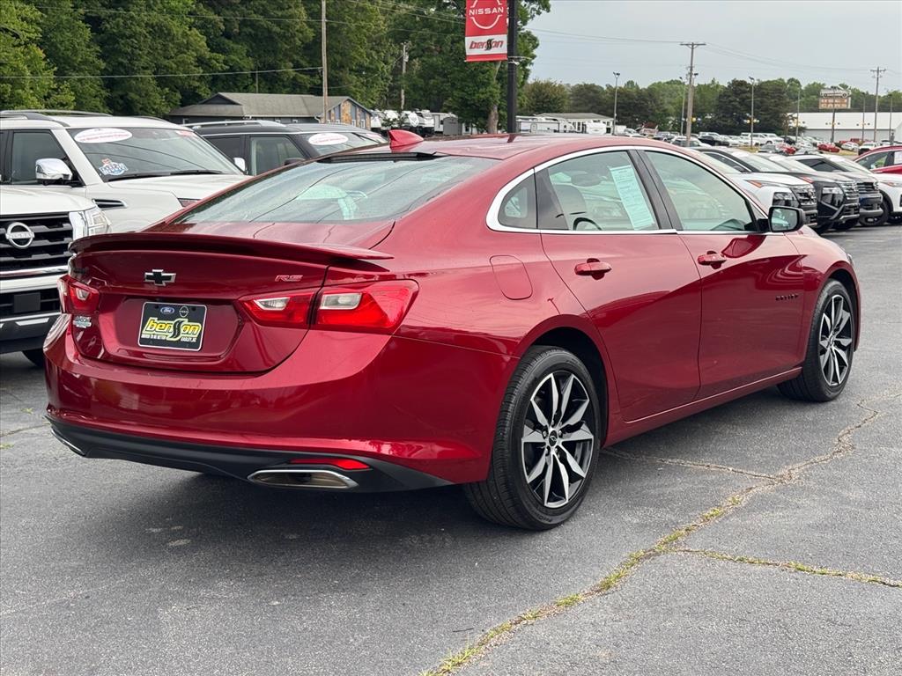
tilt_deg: -6.5
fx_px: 1251
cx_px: 451
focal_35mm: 48
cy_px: 338
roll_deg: -1.6
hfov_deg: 39.7
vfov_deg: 30.3
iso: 64
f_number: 1.78
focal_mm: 6.76
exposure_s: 1/507
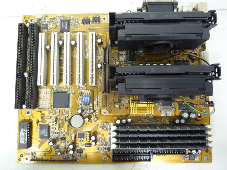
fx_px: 190
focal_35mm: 29
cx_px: 114
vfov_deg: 48.2
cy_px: 85
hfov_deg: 61.7
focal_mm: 4.4
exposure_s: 1/8
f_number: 2.8
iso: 400
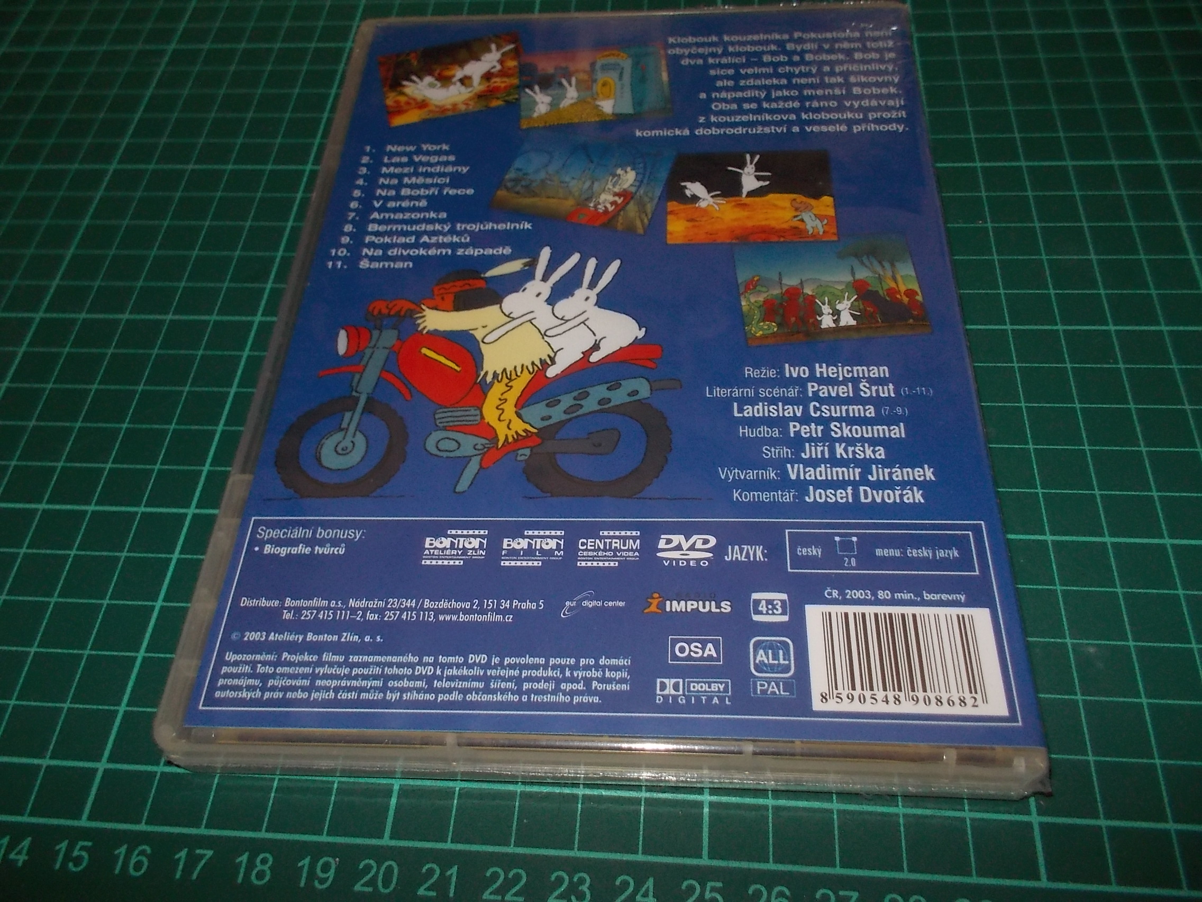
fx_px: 1007
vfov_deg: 48.2
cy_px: 451
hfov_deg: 61.7
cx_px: 601
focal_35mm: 29
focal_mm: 4.1
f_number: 3.3
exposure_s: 1/30
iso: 200
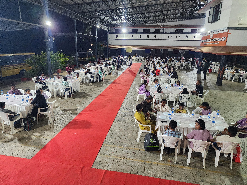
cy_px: 92
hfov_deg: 73.9
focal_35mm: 23
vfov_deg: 58.9
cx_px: 124
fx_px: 164
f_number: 1.8
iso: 1000
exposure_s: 1/100
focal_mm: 6.4
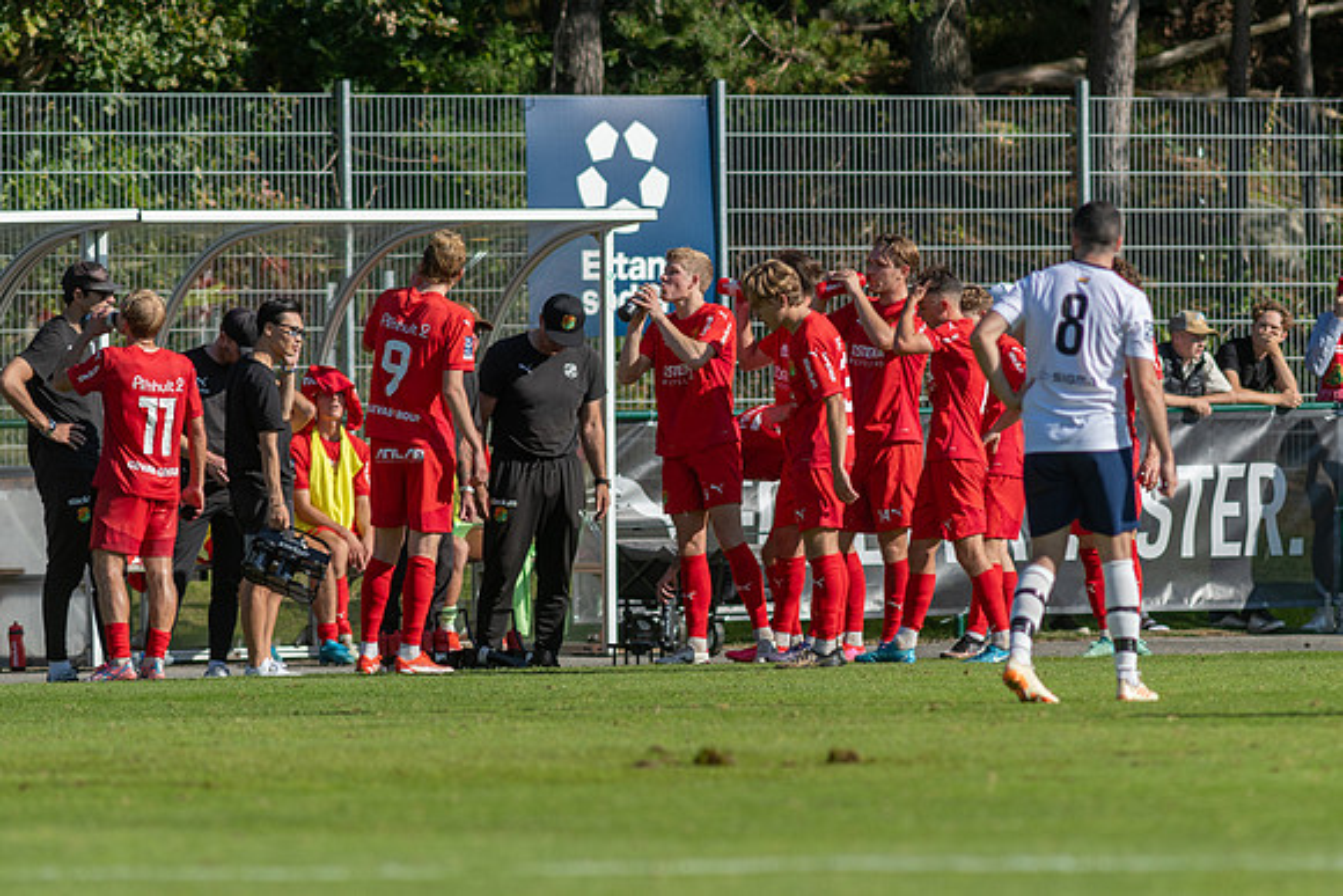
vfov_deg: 3.0
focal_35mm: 462
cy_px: 448
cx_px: 672
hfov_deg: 4.5
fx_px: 17236
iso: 110
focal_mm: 300
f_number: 3.5
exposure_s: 1/1600
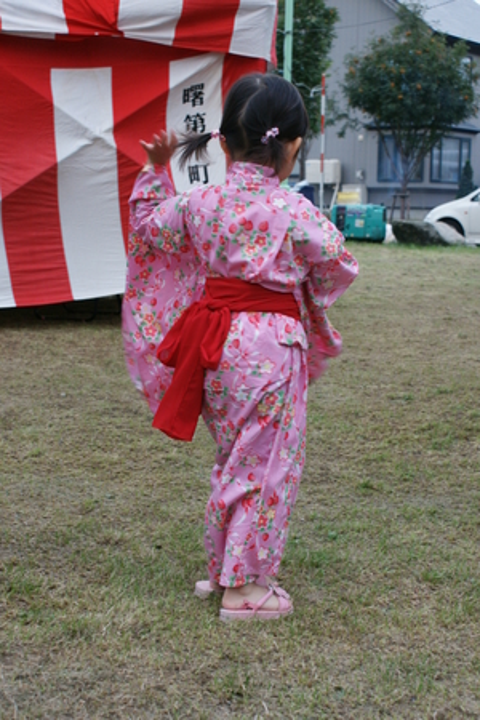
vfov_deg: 43.6
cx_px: 240
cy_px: 360
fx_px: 900
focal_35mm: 45
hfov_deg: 29.9
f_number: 4.5
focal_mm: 30
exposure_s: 1/60
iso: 250
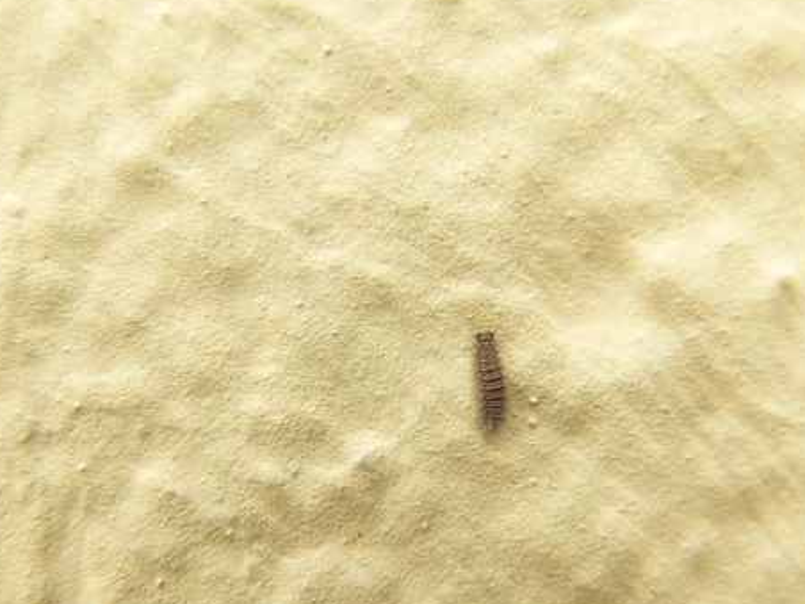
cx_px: 429
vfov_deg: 11.8
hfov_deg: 15.6
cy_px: 372
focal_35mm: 126
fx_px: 2930
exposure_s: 1/100
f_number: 4
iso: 100
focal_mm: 14.8
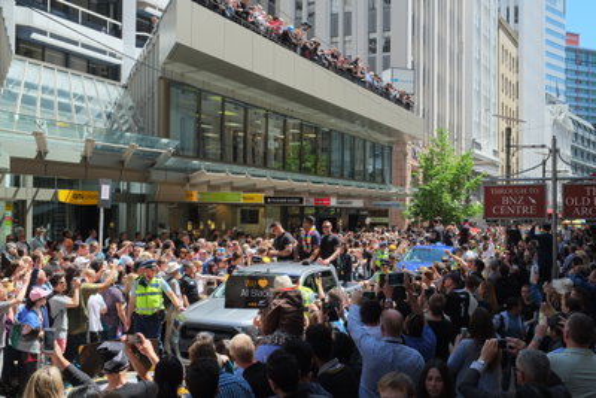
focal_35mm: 40
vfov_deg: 33.4
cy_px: 199
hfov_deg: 48.4
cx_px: 298
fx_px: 662
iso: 800
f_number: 8
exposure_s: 1/350
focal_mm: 26.5
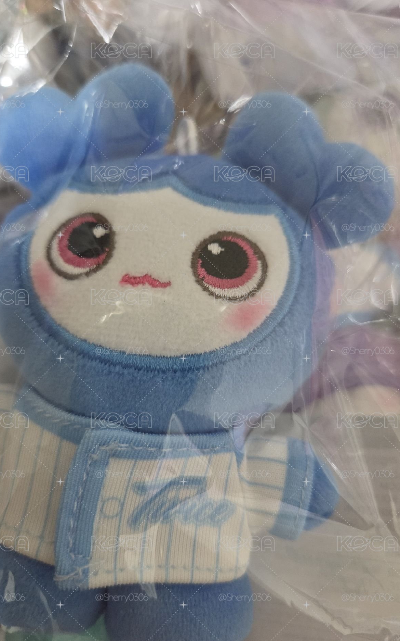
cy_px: 317
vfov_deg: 72.5
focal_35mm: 25
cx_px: 183
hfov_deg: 49.2
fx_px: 436
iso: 1600
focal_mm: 5.4
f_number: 1.8
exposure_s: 1/120
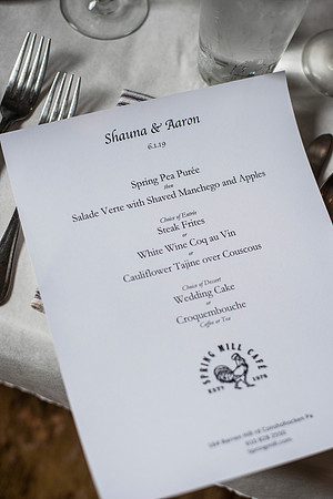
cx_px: 166
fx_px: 694
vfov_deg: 39.6
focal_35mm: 50
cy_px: 250
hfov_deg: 27.0
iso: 1600
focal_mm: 50
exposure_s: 1/1600
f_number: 2.8
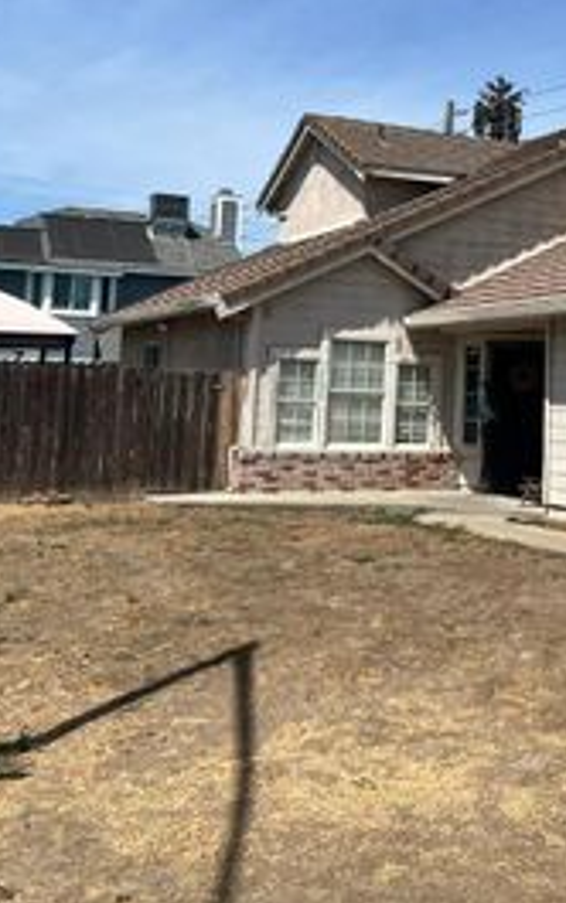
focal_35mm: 52
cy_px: 271
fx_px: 1281
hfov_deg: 24.3
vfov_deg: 38.2
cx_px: 501
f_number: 1.5
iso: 50
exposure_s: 1/6211
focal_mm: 5.7
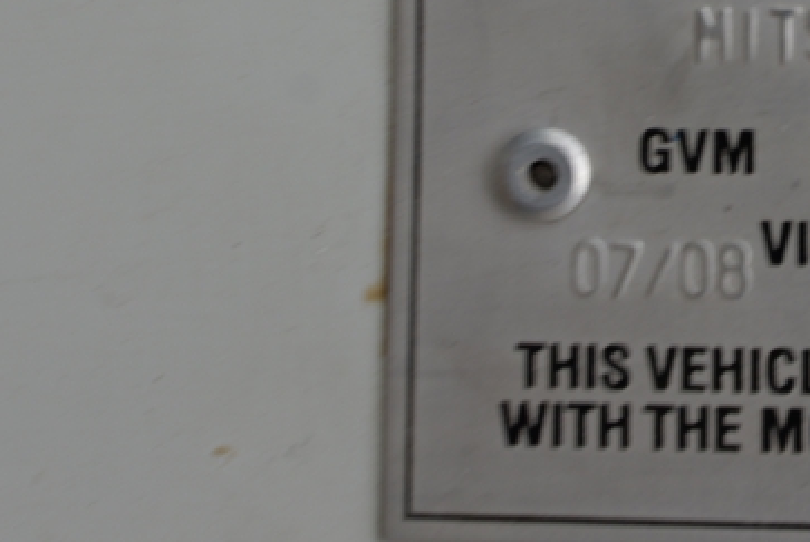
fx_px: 2230
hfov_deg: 19.6
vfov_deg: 13.3
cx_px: 906
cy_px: -178
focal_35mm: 99
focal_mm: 35
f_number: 5.6
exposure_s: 1/125
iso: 200
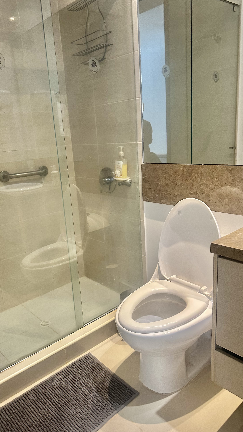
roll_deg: +3.5
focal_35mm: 27
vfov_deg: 69.9
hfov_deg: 42.7
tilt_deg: -14.1
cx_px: 96
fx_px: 309
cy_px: 222
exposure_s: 1/60
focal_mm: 6.86
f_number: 1.78
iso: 250
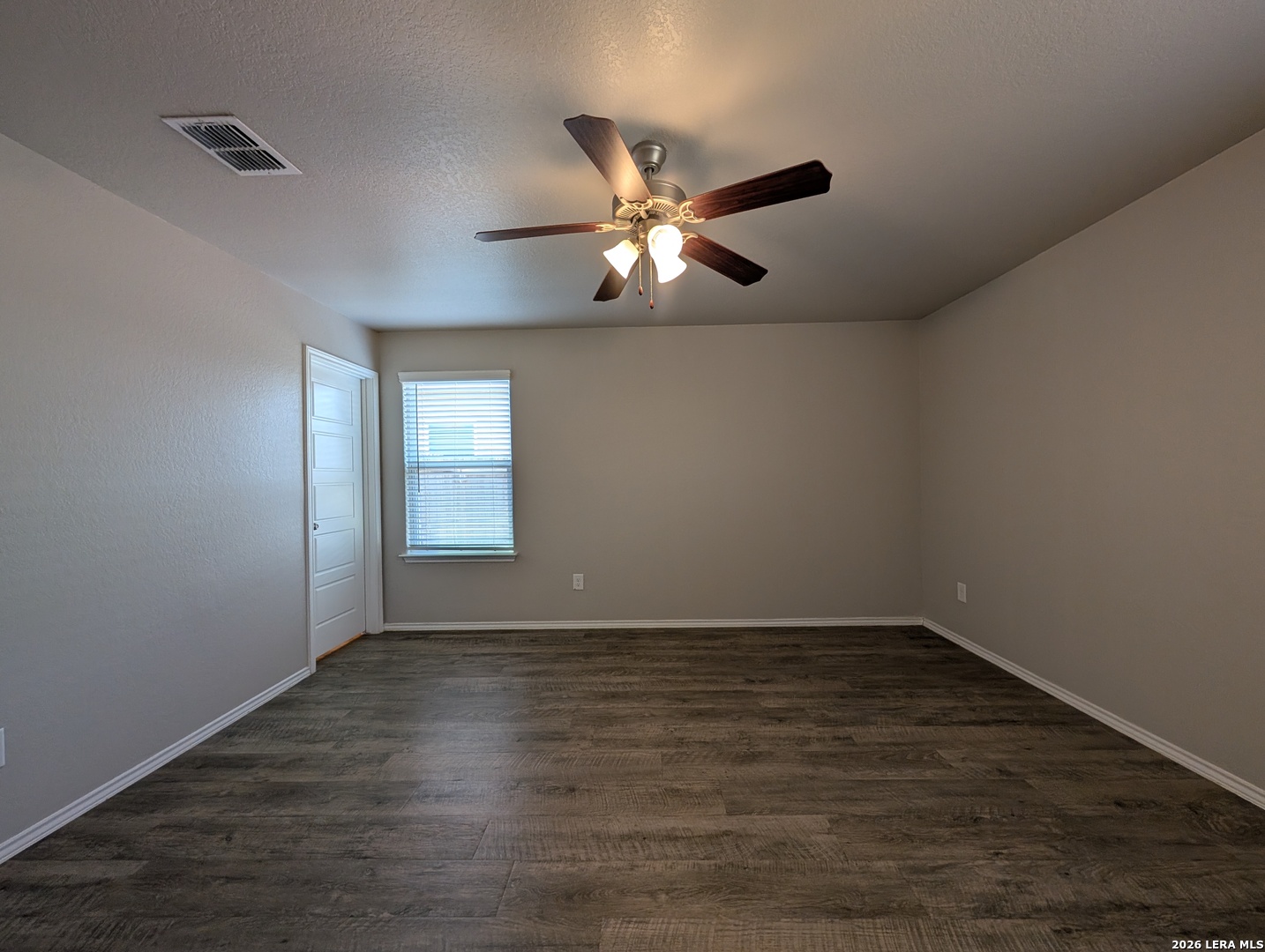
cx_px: 632
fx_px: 439
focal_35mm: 12
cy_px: 476
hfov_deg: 110.5
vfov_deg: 94.7
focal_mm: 2.02
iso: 83
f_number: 1.7
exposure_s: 1/120
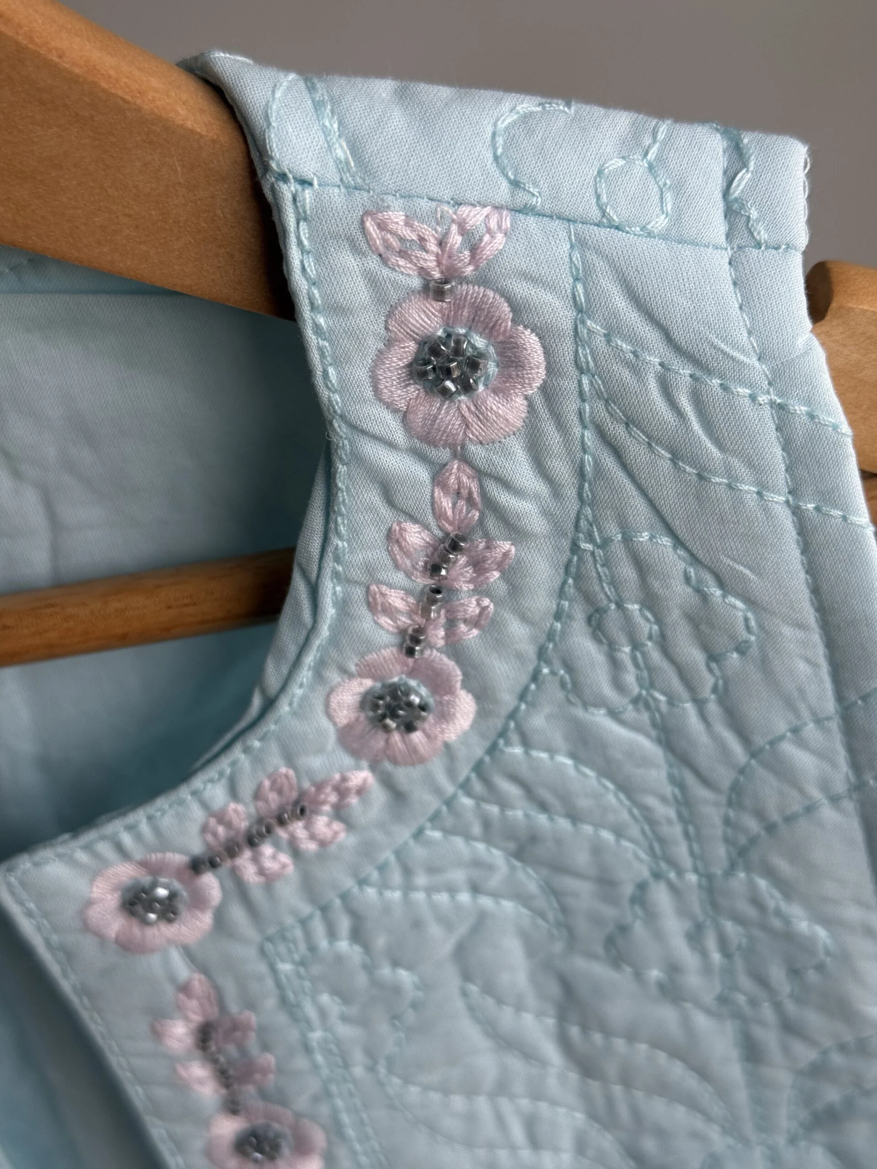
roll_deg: +17.5
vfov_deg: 39.7
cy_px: 584
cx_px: 438
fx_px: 1621
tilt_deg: -32.9
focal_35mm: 48
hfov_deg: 30.3
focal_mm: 6.76
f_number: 1.78
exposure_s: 1/463
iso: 64
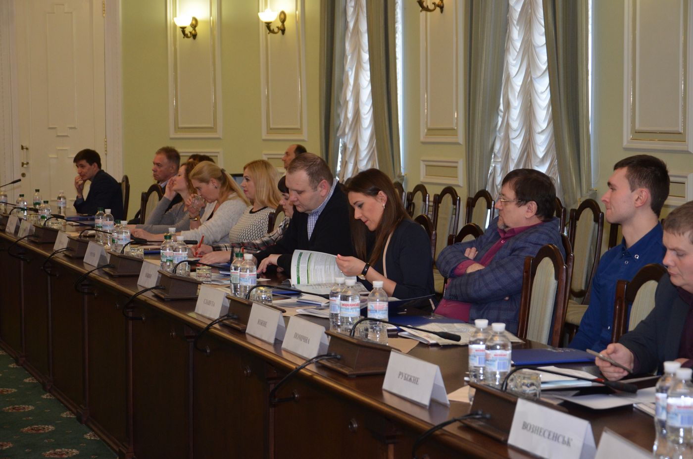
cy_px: 230
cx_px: 346
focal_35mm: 72
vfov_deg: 18.8
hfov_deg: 28.1
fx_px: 1383
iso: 1250
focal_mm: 48
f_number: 4.8
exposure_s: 1/160
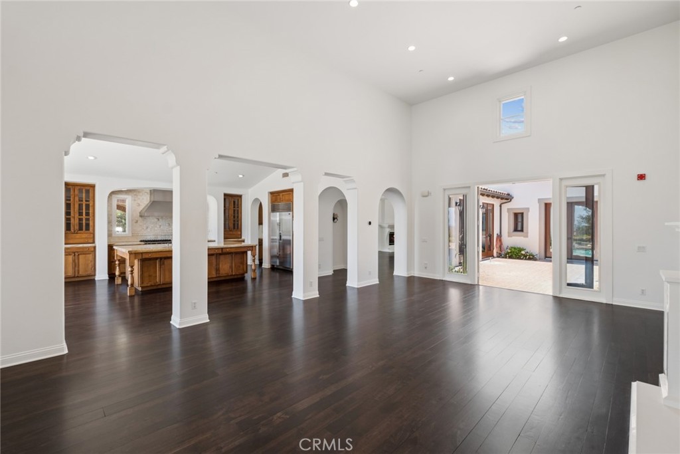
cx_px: 340
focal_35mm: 15
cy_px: 227
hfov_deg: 100.4
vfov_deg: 77.3
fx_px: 283
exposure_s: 1/15
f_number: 9
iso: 125
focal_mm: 10
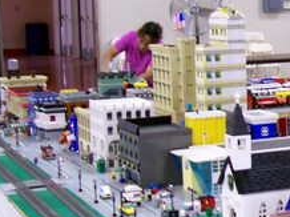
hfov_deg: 17.8
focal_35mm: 100
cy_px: 125
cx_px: 419
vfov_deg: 14.8
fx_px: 837
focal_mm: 5.6
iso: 160
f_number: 2.7
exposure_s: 1/8
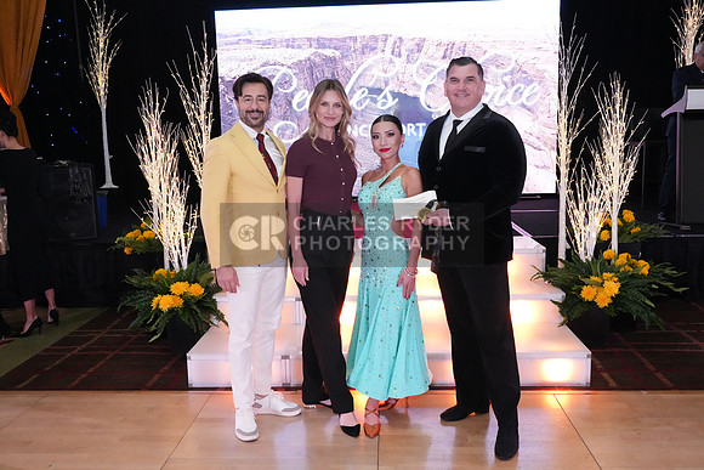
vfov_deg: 41.1
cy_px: 235
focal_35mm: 32
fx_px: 626
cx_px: 352
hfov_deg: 58.7
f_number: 9
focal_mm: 32
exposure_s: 1/250
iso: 8000
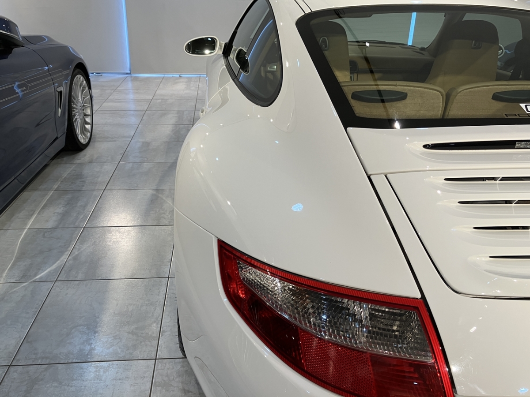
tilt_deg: -23.7
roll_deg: -1.0
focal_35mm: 28
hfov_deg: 63.4
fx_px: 429
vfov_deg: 49.7
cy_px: 198
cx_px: 265
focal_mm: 3.99
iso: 40
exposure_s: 1/50
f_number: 1.8
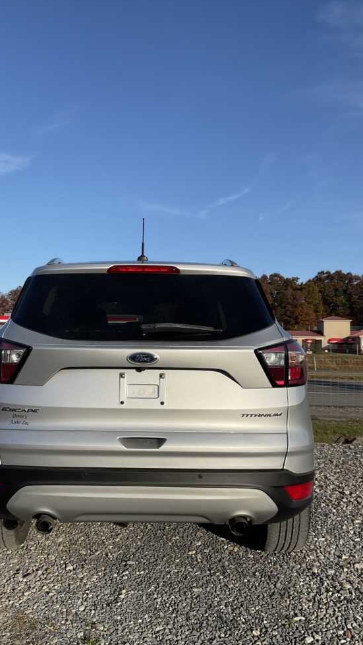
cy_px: 323
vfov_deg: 59.5
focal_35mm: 33
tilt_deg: +2.7
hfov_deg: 35.4
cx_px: 132
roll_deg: -1.1
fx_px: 565
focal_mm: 3
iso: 16
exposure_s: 1/1848
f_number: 1.8
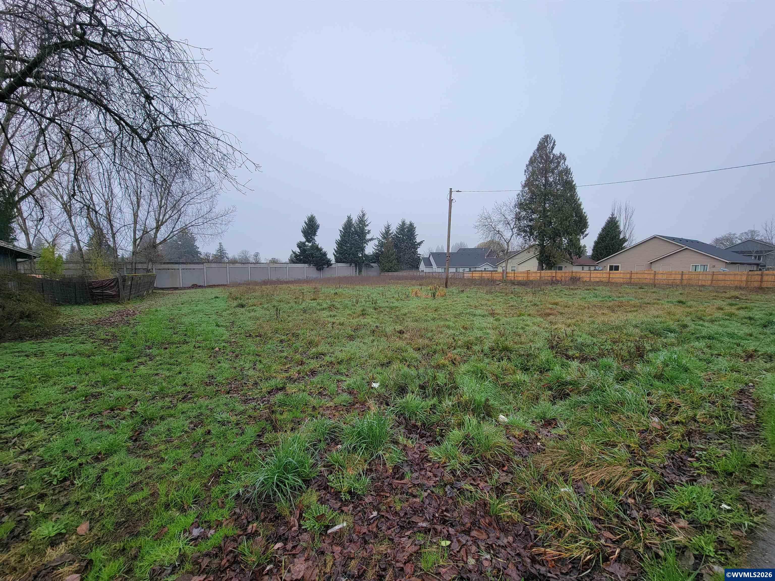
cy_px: 290
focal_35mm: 13
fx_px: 291
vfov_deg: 89.9
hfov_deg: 106.2
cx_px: 388
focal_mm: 2.2
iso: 50
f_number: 2.2
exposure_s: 1/430
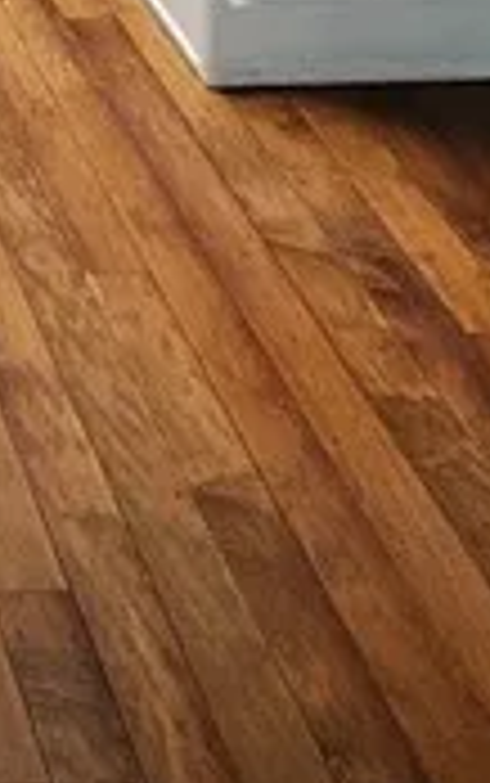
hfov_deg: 13.4
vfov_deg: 17.2
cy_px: -846
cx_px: -548
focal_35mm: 81
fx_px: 1728
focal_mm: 1.74
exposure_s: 1/60
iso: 50
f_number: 2.2
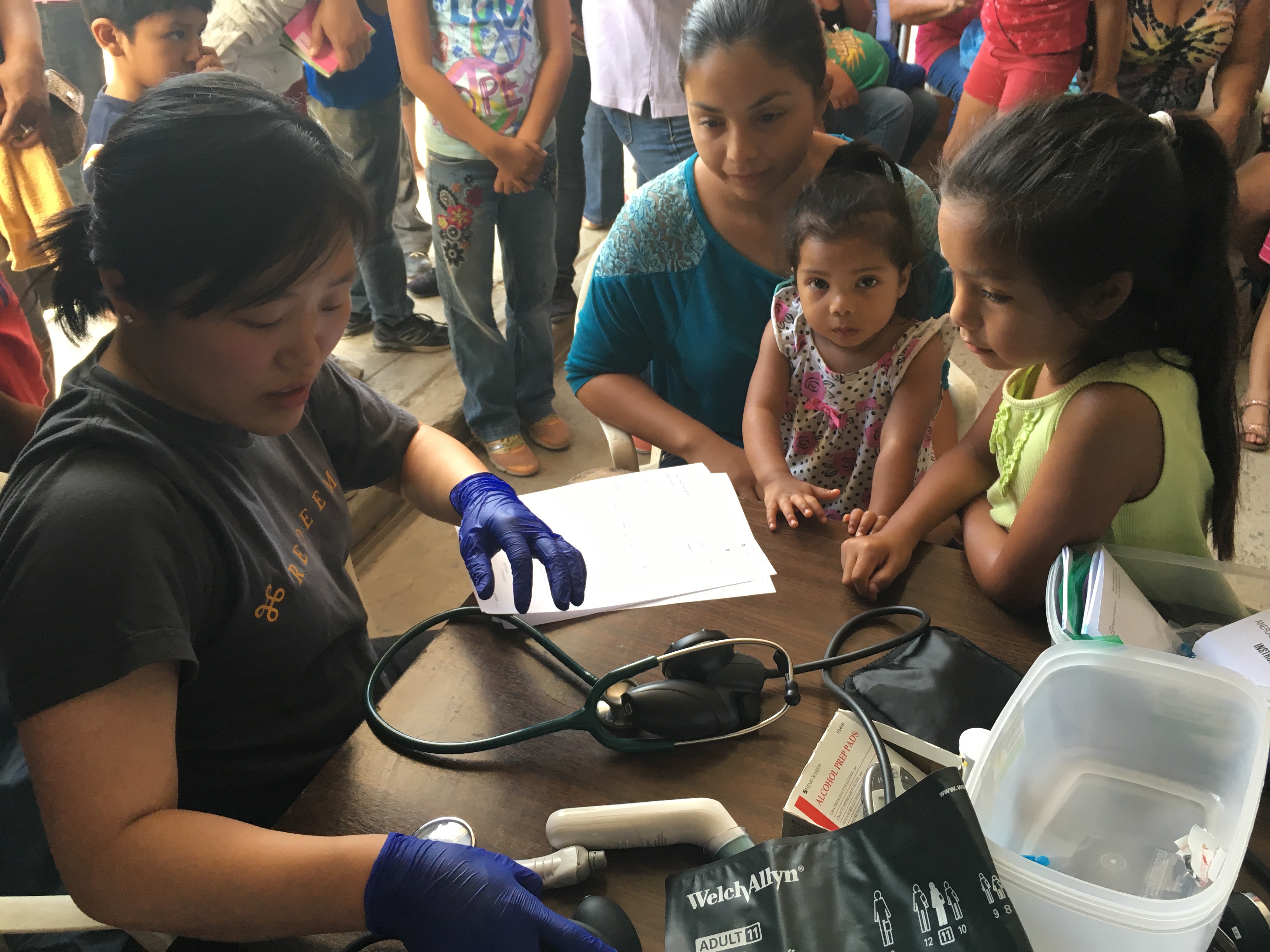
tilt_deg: -32.9
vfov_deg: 48.2
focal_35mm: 29
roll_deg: +0.0
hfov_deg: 61.7
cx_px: 635
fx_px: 1064
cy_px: 476
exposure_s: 1/30
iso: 32
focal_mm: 4.15
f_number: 2.2
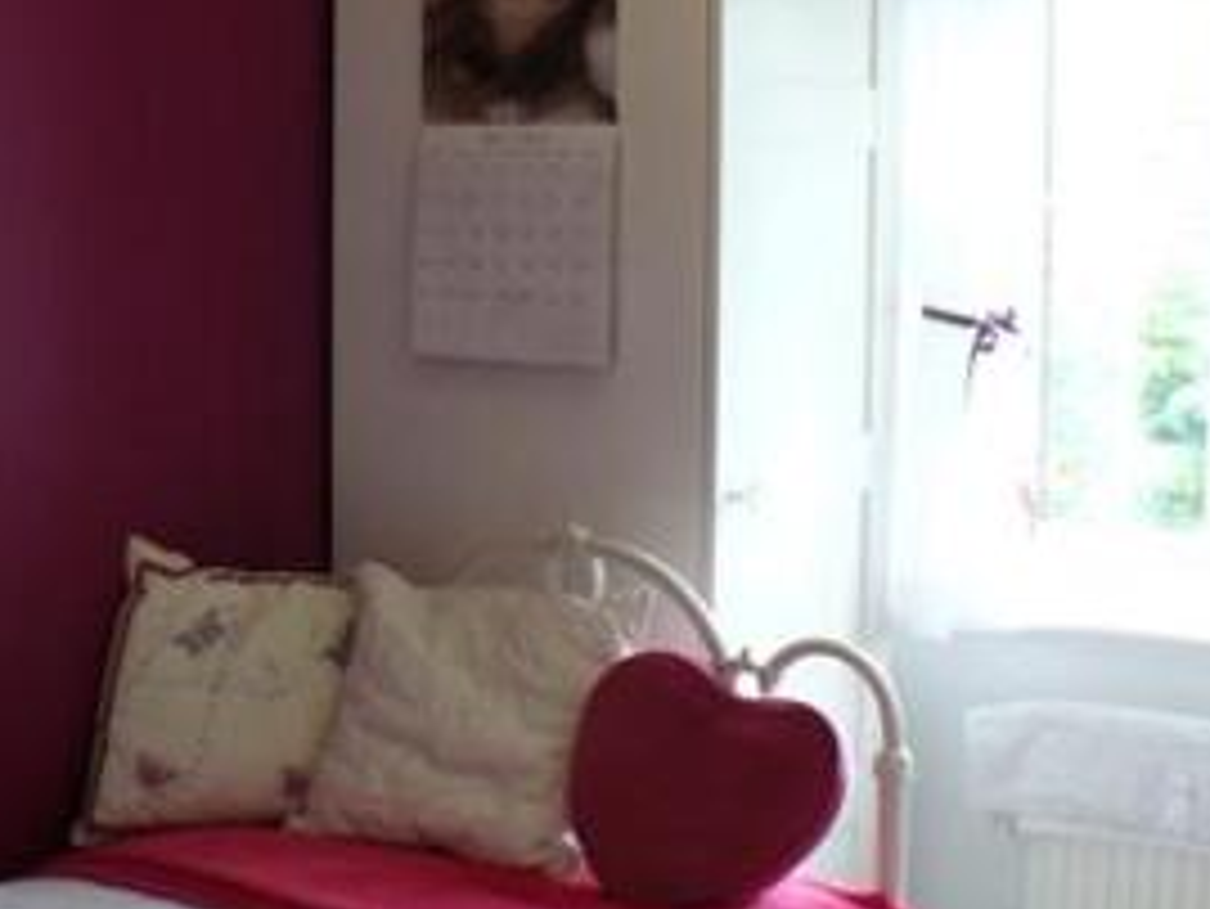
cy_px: 317
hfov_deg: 25.0
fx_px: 2728
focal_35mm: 78
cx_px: 542
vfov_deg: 18.9
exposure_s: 1/30
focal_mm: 6
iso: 100
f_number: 2.8
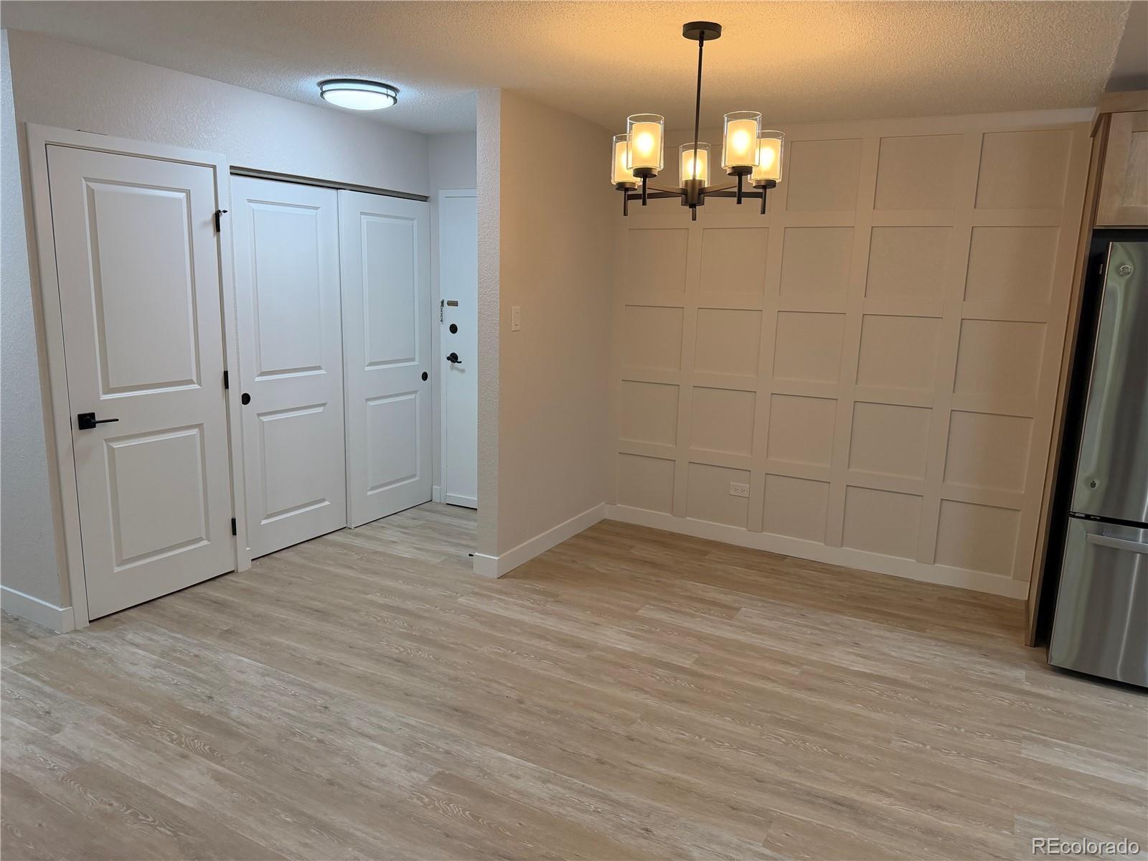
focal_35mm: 24
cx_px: 574
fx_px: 796
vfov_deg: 56.8
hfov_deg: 71.6
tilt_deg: -10.5
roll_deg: -1.9
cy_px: 430
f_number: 1.78
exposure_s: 1/210
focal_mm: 6.76
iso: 200
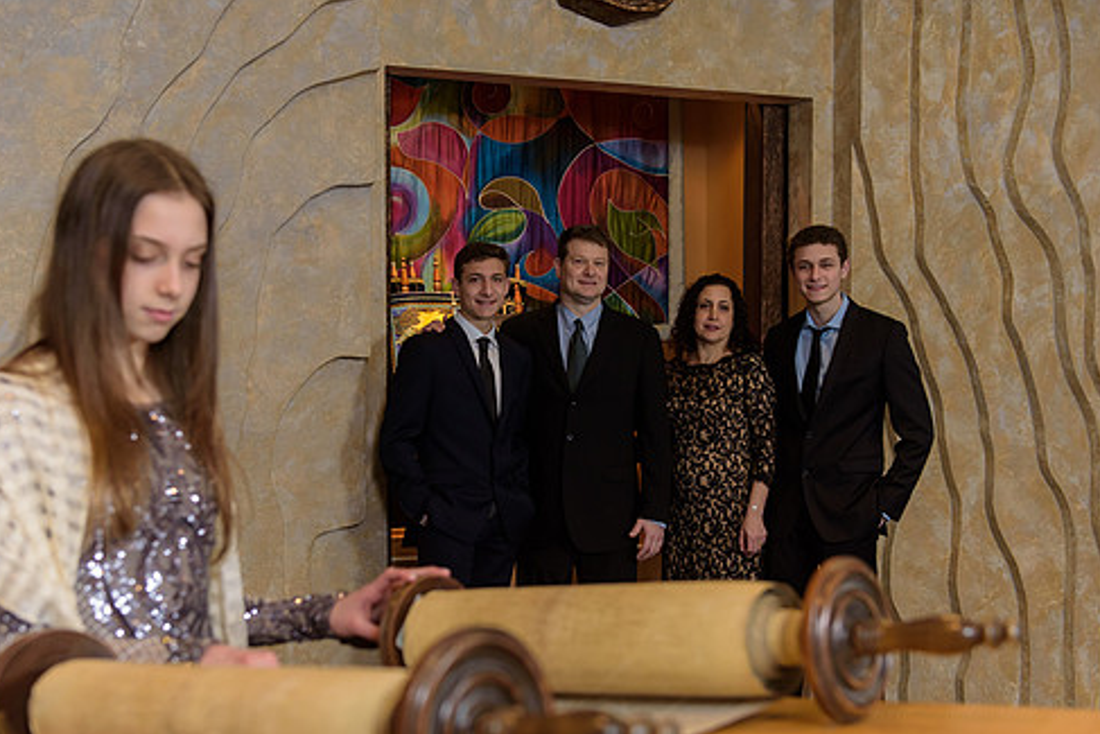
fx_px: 1528
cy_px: 432
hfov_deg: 39.5
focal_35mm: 50
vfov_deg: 27.0
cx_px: 479
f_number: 3.2
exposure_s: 1/200
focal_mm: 42
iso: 800
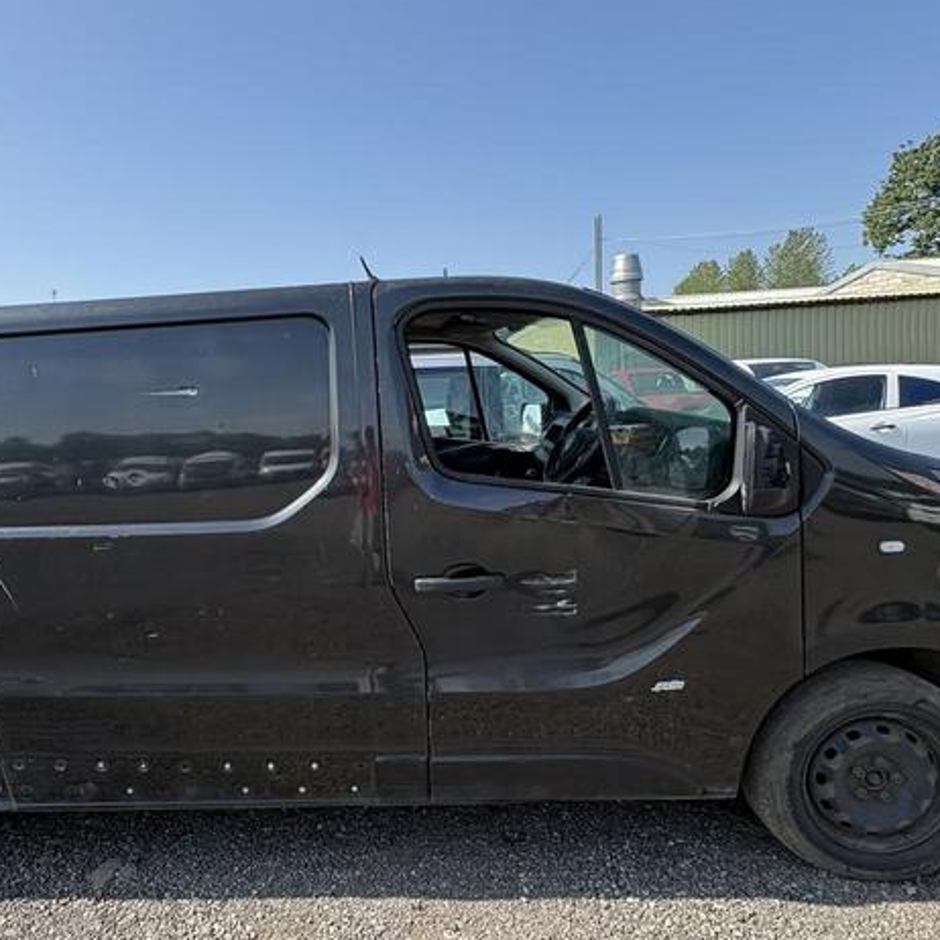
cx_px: 281
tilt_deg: +0.8
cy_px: 458
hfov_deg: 62.6
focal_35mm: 24
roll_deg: +2.6
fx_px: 737
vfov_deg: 65.0
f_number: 2.2
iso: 50
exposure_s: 1/771
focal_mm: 2.22
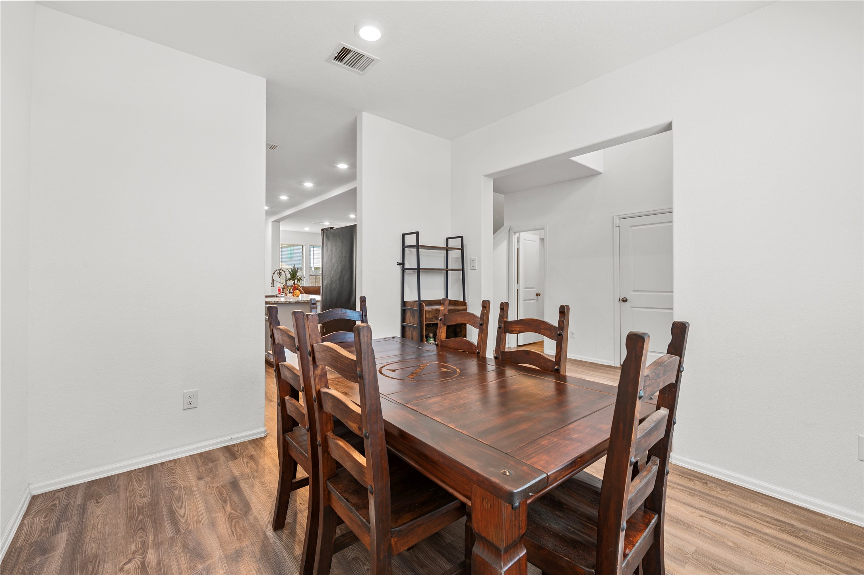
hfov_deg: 100.4
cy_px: 288
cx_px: 432
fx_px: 360
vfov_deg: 77.2
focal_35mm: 15
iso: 100
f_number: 6.3
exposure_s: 1/2
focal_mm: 15
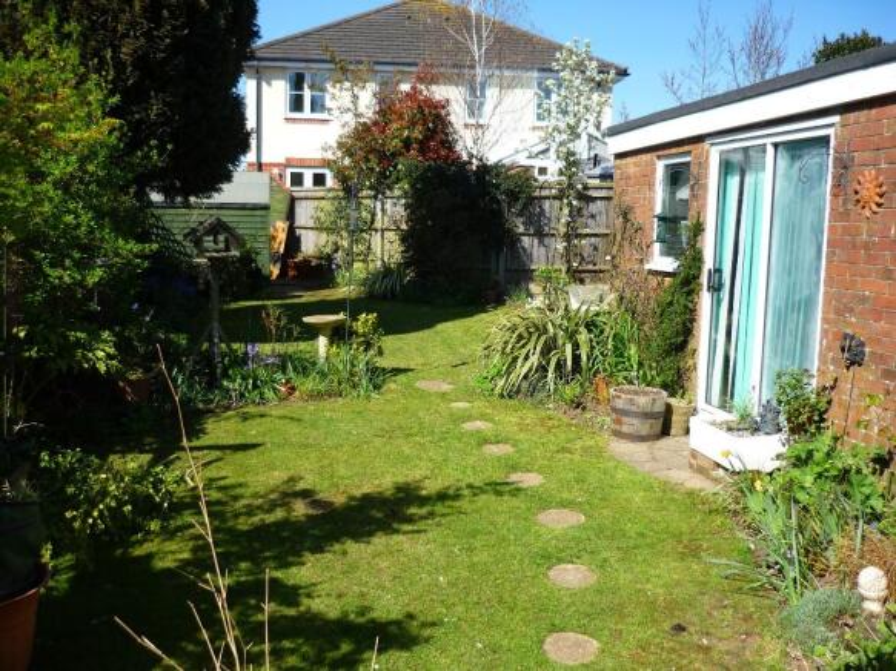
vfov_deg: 42.9
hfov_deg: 55.4
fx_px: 854
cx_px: 448
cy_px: 336
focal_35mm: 33
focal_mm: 5.5
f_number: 2.8
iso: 100
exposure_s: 1/1000
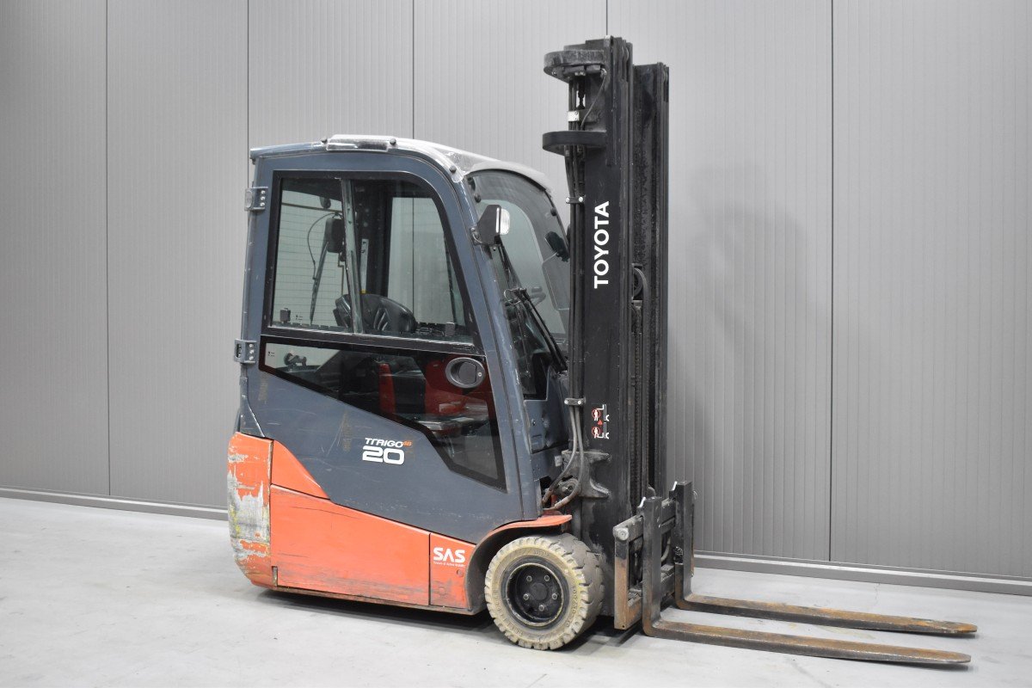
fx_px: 1075
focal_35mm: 38
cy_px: 344
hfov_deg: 51.3
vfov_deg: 35.5
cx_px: 516
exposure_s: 1/40
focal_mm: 25
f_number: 4
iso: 1600
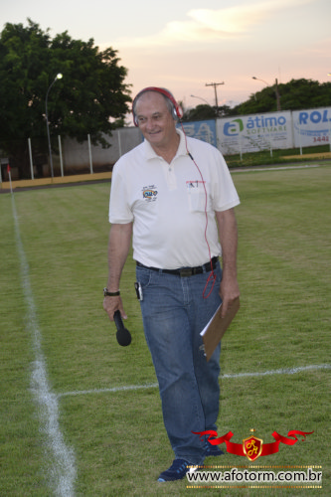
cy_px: 248
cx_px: 166
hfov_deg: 14.7
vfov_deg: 21.9
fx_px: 1283
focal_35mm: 93
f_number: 5
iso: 400
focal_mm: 62
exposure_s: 1/60
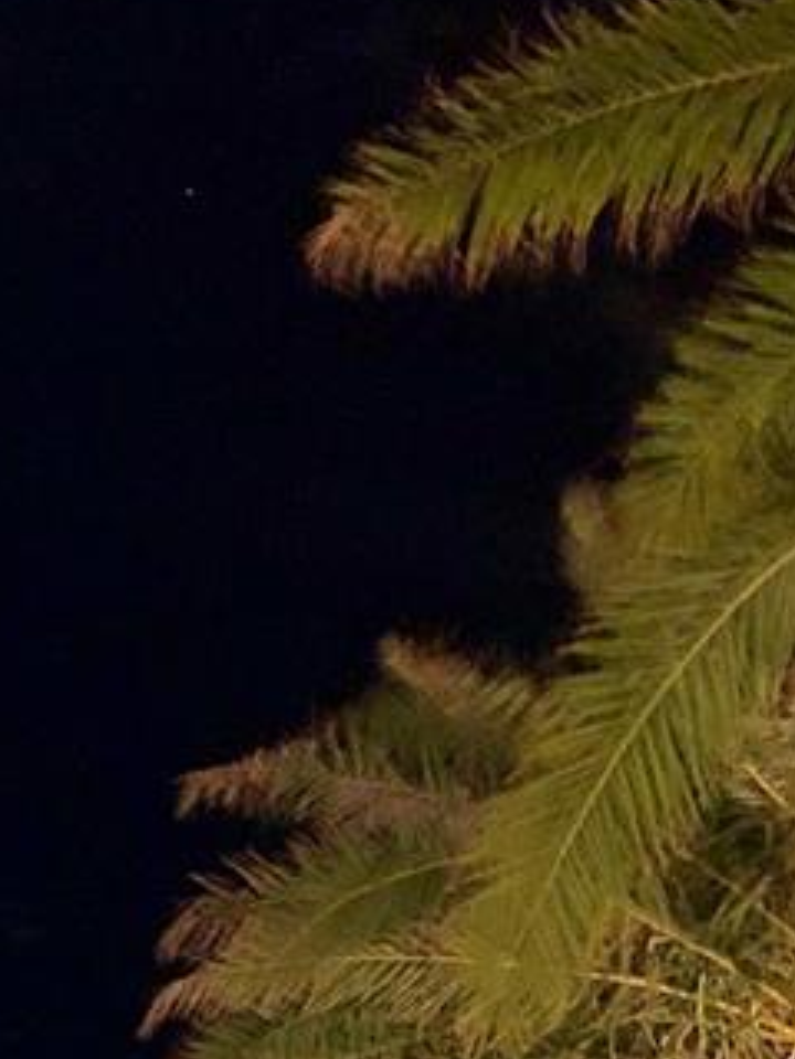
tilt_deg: +10.7
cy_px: 1724
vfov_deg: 16.5
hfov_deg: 12.7
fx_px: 3215
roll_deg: +1.2
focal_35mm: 105
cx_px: -662
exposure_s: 1/4
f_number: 1.8
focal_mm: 4
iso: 250
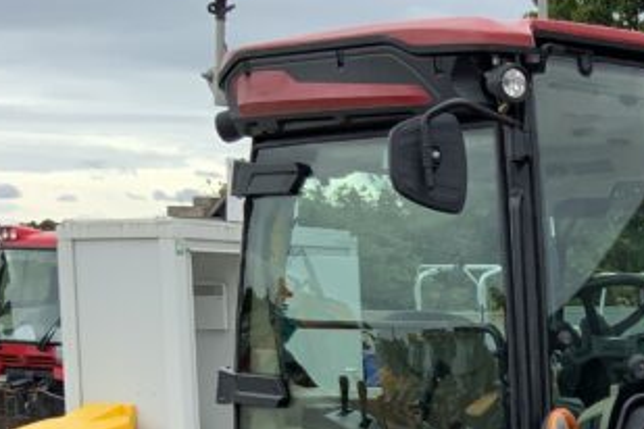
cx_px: 873
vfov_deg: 13.2
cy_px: 566
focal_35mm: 100
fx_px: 1789
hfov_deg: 18.7
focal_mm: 3
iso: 16
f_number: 1.8
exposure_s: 1/674
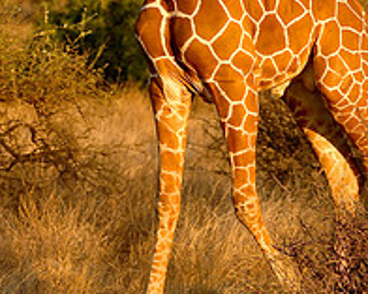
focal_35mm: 833
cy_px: 10
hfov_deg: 2.3
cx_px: 208
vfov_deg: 1.9
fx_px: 9077
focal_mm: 200
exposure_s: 1/640
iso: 400
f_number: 4.8
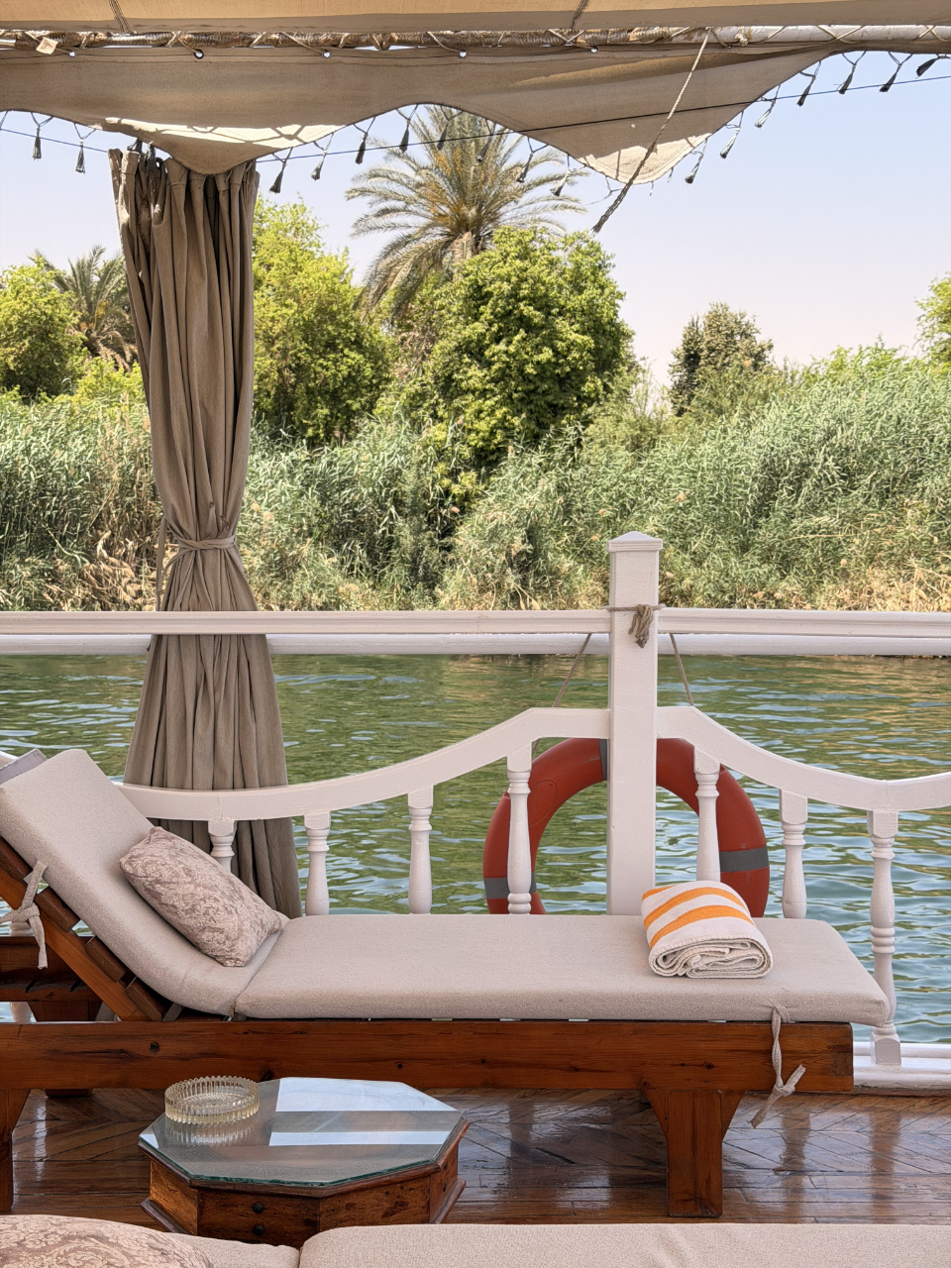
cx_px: 476
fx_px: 1758
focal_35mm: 48
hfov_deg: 30.3
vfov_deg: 39.7
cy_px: 634
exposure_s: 1/2494
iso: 64
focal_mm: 6.8
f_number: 1.8
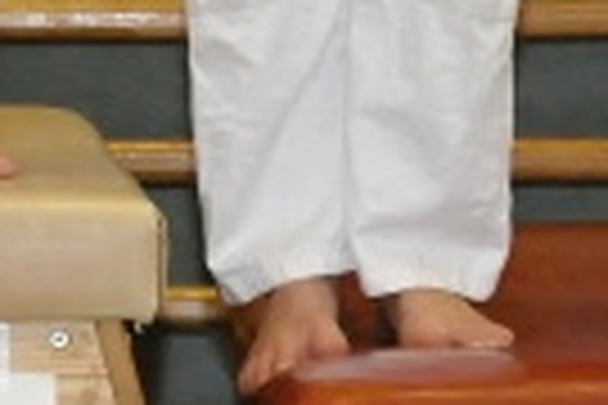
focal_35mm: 349
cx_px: -122
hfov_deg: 5.9
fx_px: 5894
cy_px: -560
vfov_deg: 3.9
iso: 2000
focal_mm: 30
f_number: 7.1
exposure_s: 1/100
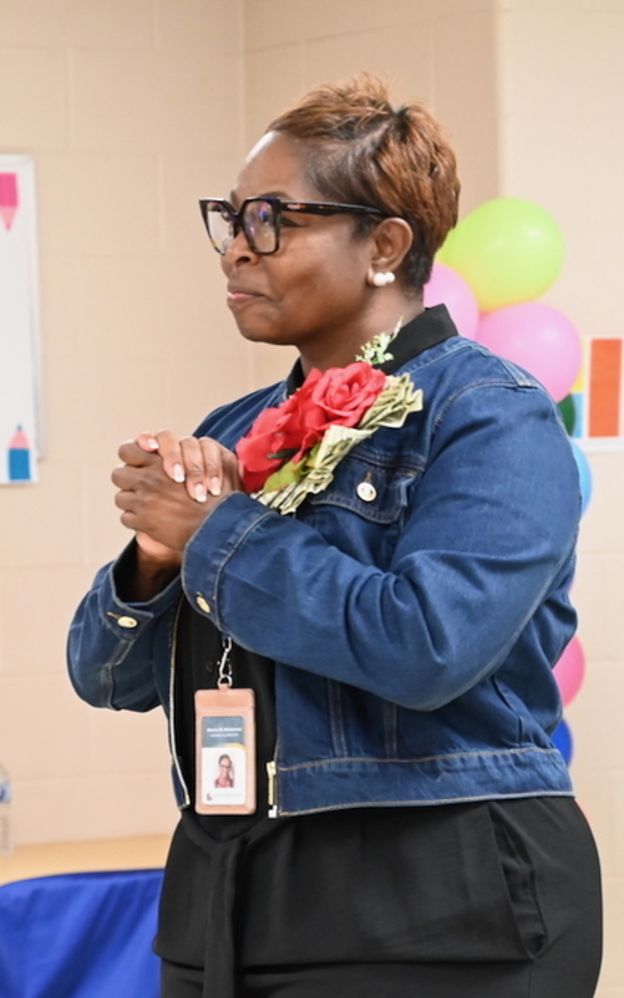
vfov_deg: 19.3
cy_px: 500
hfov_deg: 11.9
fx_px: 2939
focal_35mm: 108
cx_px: -115
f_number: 4
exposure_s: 1/125
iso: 3200
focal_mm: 70
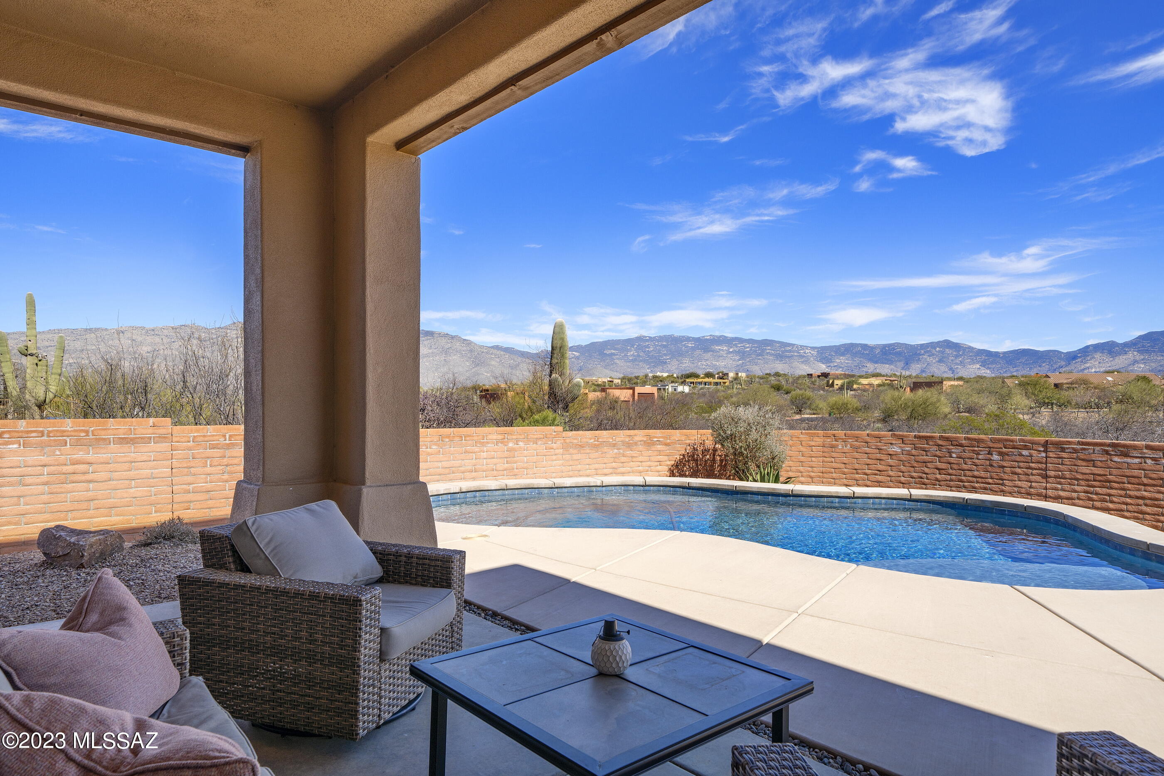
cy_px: 388
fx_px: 647
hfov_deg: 84.0
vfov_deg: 61.9
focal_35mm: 20
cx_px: 582
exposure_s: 1/160
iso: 100
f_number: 9
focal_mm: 20
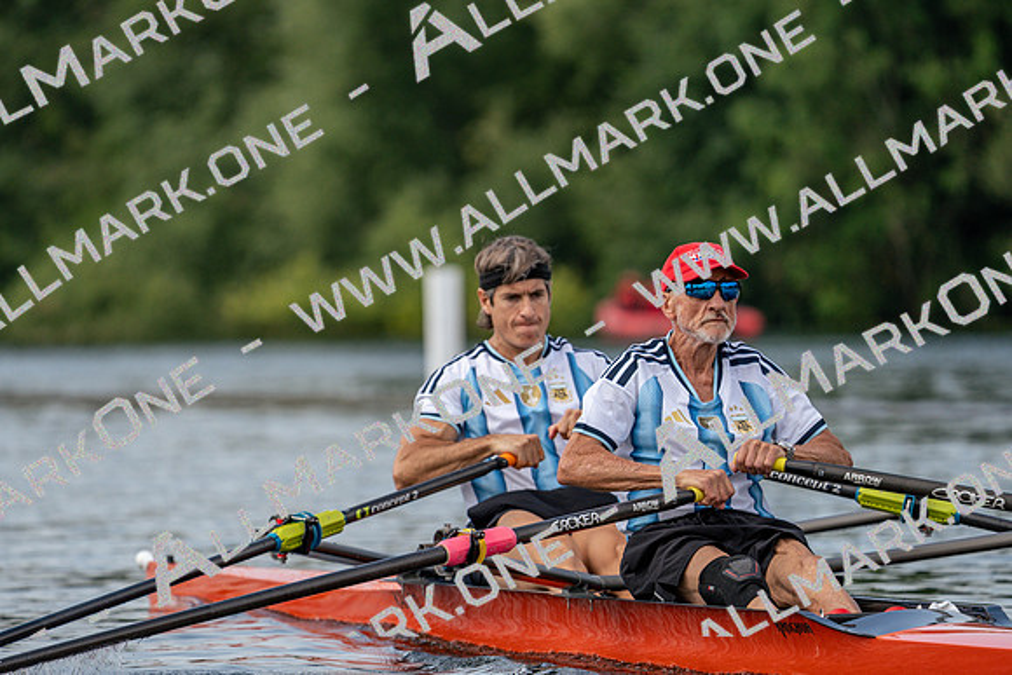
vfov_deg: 3.6
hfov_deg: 5.4
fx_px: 10825
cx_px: 506
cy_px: 338
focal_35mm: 385
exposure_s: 1/1600
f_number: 6.3
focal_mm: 385
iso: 500
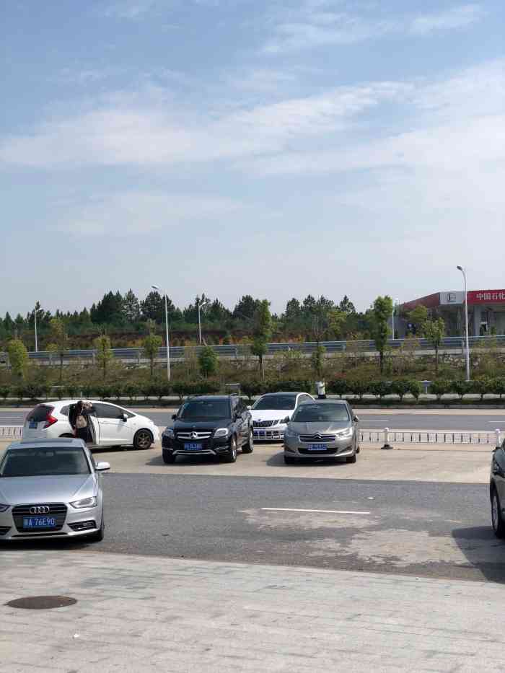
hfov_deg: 25.7
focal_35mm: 57
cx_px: 252
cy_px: 336
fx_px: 1108
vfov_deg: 33.8
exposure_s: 1/1143
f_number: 2.8
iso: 20
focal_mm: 6.6
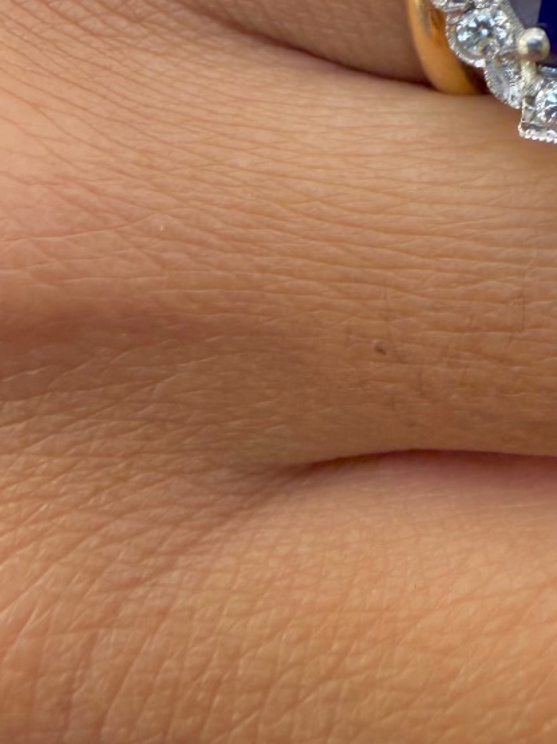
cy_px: -19
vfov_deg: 33.4
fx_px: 1116
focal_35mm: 52
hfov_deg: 26.1
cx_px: 593
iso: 80
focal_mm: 2.22
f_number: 2.2
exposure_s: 1/121
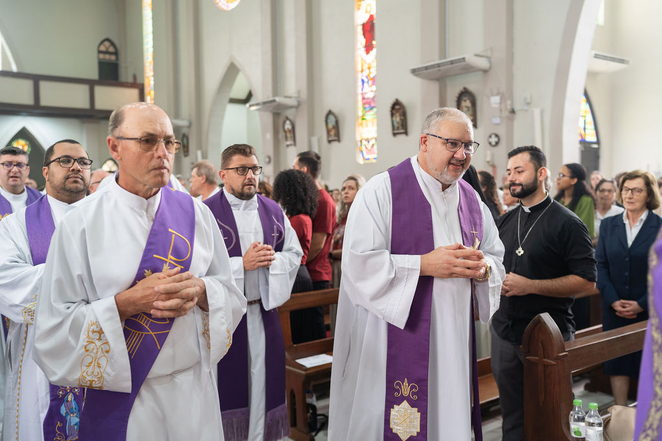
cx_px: 331
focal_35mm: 35
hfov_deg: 54.0
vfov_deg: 37.5
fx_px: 650
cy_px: 220
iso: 800
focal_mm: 35
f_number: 2.8
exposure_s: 1/160
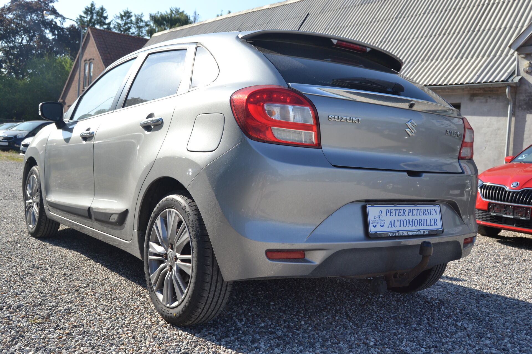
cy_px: 177
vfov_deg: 36.9
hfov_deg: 53.1
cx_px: 266
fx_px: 532
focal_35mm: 36
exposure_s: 1/200
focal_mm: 24
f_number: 7.1
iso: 100
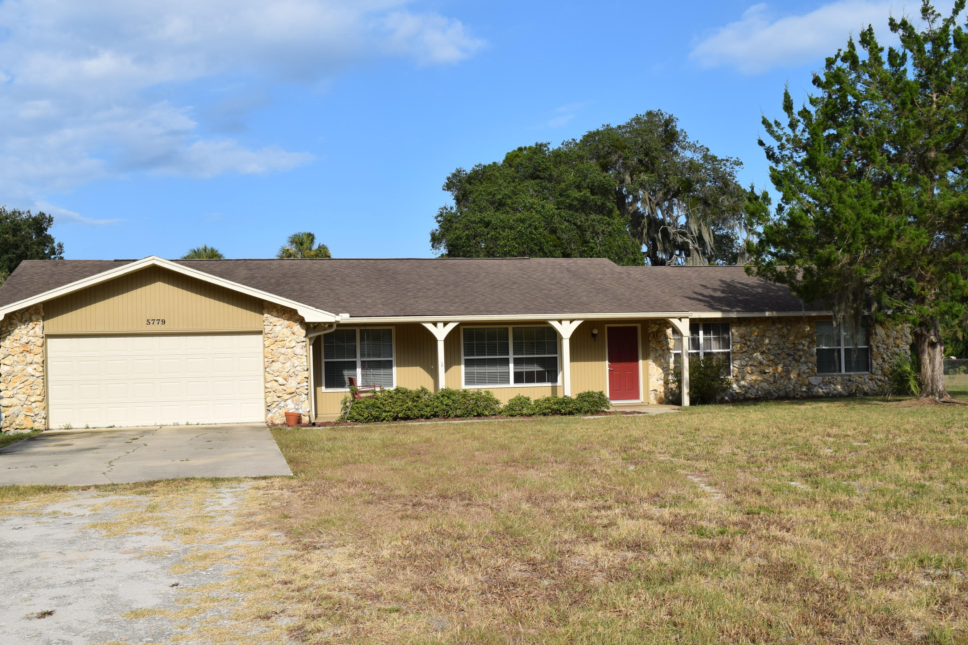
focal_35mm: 40
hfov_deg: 48.5
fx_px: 1075
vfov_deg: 33.4
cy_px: 345
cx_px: 482
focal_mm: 24
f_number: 10
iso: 200
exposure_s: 1/400
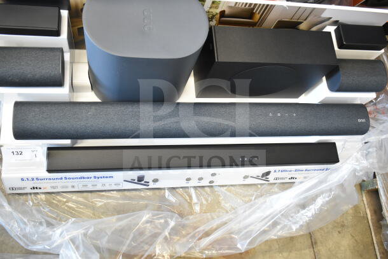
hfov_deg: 55.1
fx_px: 372
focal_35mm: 34
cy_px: 130
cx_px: 194
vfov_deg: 38.4
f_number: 3.8
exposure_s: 1/40
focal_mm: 23
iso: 2000
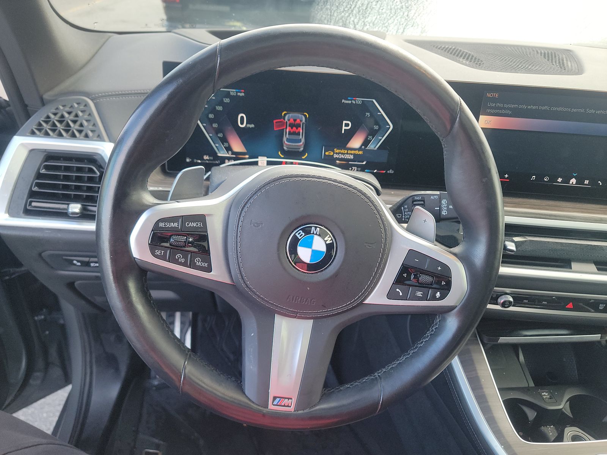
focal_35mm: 24
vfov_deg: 56.8
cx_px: 304
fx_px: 421
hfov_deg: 71.6
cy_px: 228
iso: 111
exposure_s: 1/59
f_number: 1.8
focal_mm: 6.7
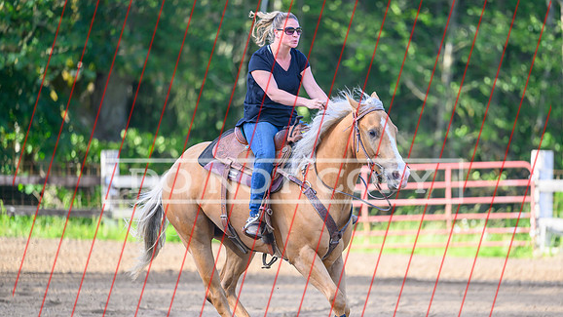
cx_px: 303
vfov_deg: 5.3
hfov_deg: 9.4
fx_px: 3418
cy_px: 172
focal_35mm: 229
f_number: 2.8
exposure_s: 1/2500
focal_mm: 200
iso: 1100
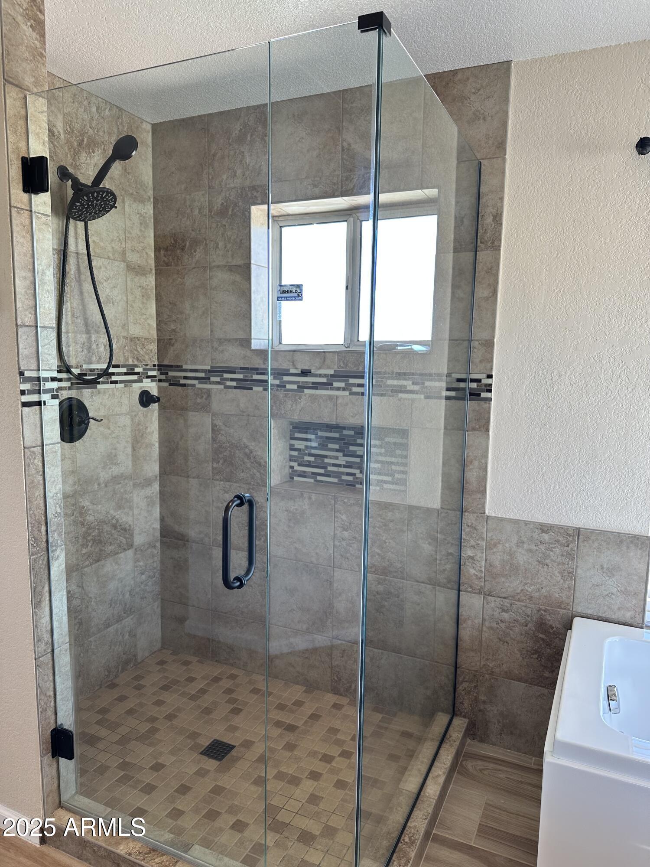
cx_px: 325
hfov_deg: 56.8
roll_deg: -1.1
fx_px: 601
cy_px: 434
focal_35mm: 24
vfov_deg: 71.6
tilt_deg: -6.9
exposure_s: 1/120
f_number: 1.78
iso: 80
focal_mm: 6.86
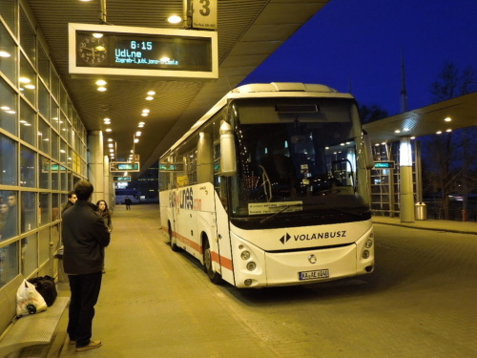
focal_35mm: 31
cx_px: 238
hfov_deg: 58.4
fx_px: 427
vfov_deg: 45.4
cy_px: 179
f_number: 3.6
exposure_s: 1/13
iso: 400
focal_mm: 5.6
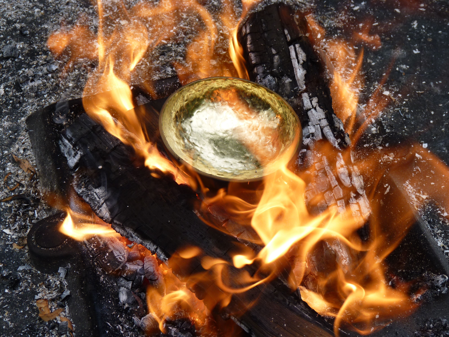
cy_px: 168
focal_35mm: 65
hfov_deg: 29.8
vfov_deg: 22.6
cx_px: 224
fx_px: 843
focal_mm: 11.5
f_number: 4
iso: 100
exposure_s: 1/250
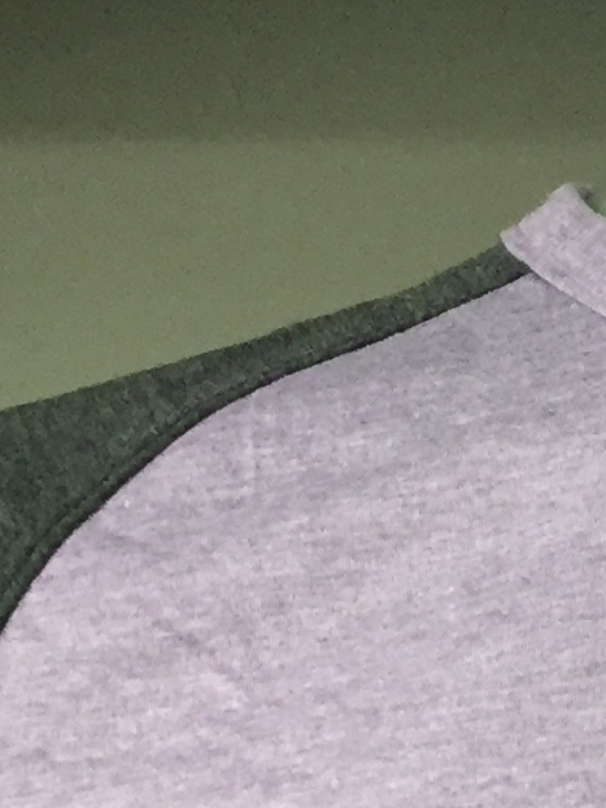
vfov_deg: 11.5
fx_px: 3549
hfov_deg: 9.4
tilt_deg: -1.3
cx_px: 1004
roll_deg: +0.6
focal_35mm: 152
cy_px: 1672
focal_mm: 4.15
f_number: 2.2
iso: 125
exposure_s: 1/33
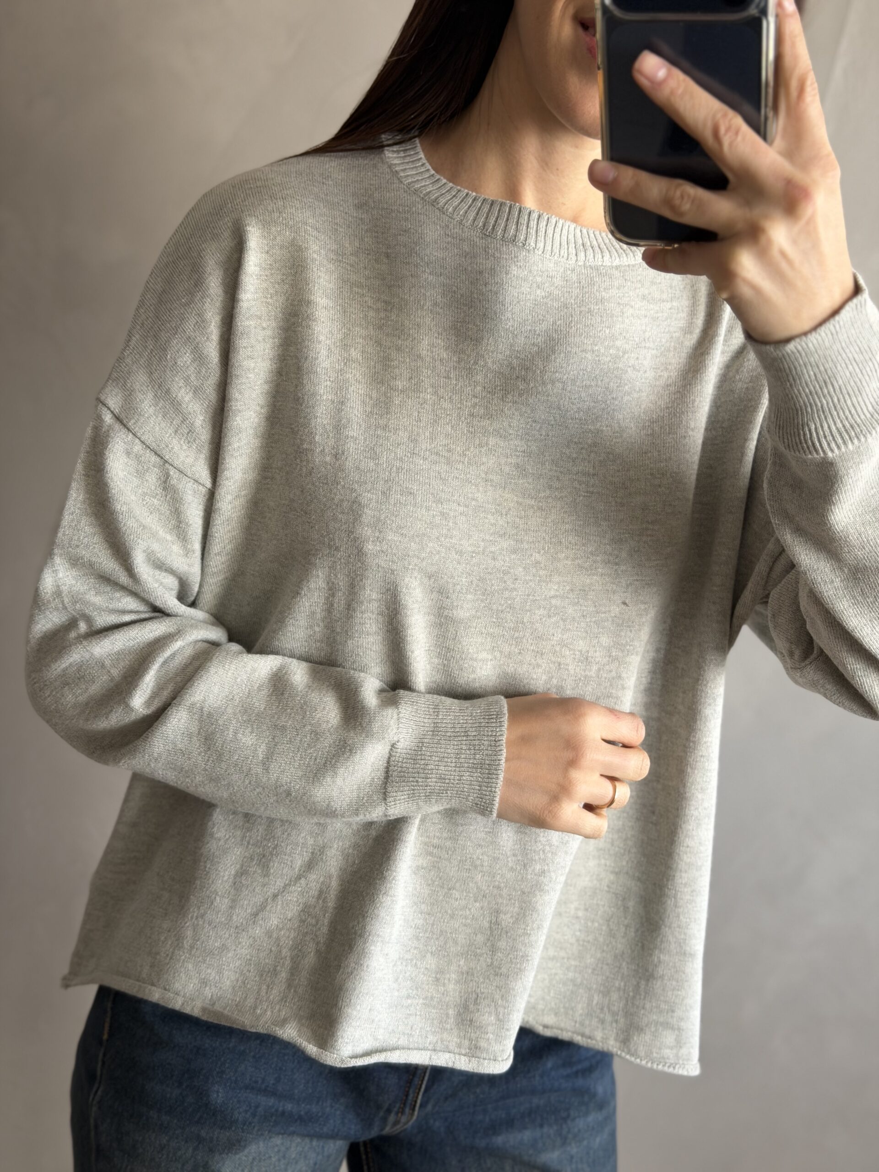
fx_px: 1625
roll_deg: -11.5
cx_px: 440
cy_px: 586
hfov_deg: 30.3
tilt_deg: -27.3
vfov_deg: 39.7
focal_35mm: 48
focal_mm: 6.76
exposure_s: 1/60
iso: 200
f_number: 1.78
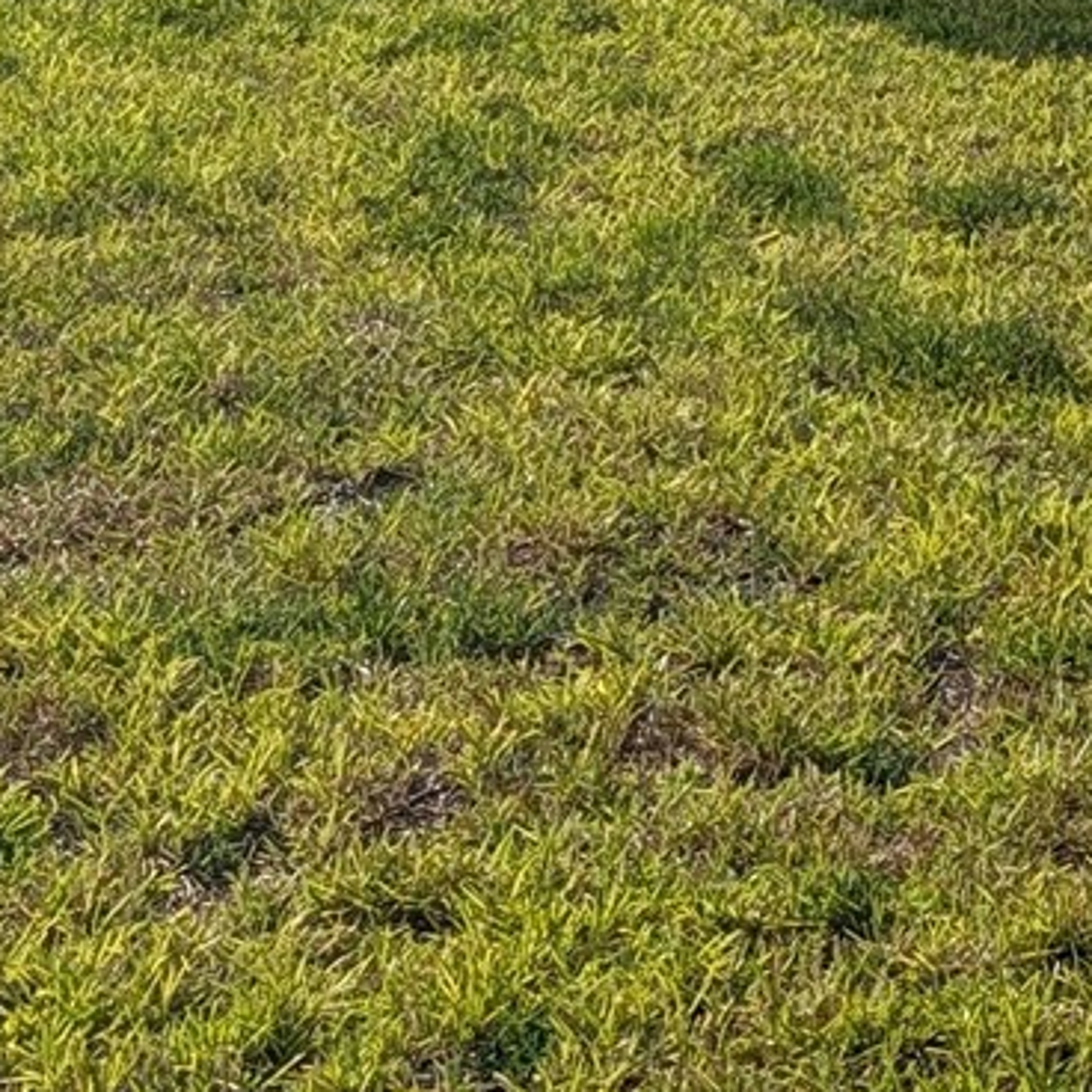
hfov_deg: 14.5
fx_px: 4211
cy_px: -1169
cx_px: 1114
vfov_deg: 12.7
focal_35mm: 118
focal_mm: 6.9
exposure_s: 1/2252
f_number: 1.68
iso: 22
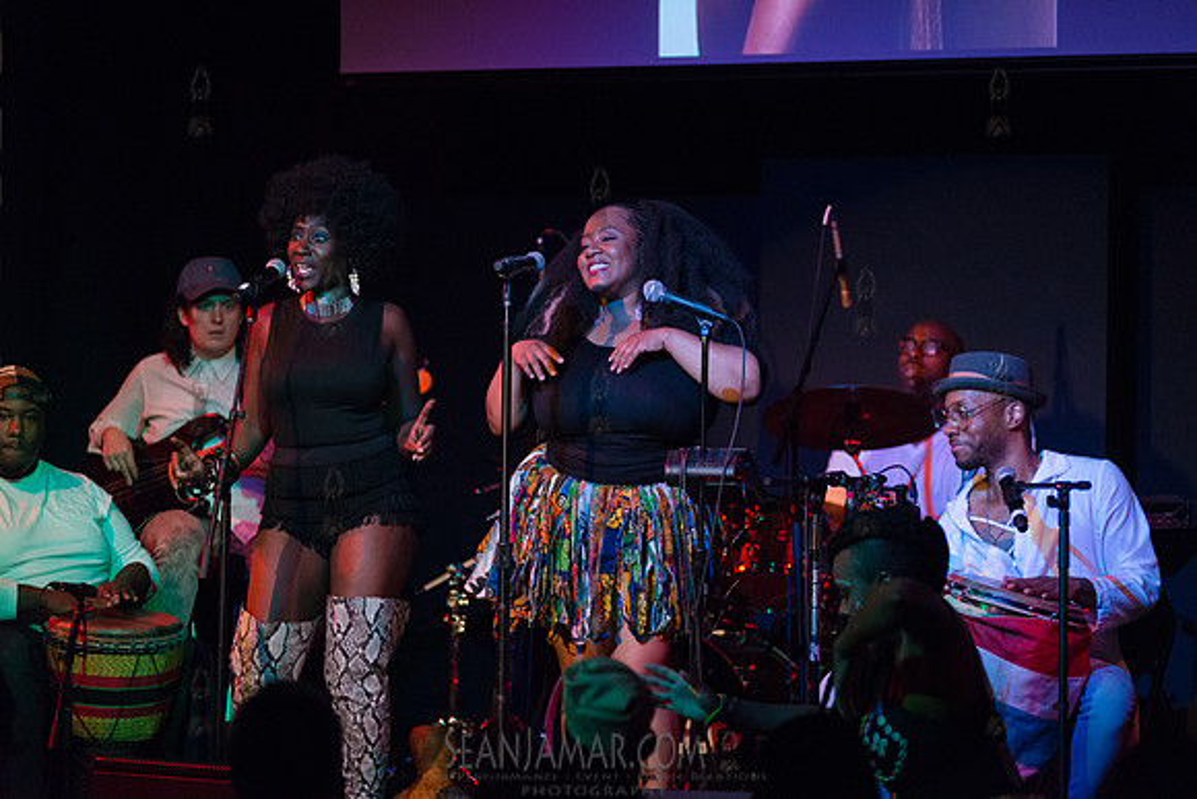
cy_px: 400
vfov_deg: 9.5
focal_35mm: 145
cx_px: 598
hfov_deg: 14.2
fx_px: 4822
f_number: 2.8
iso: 4000
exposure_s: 1/320
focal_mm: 145
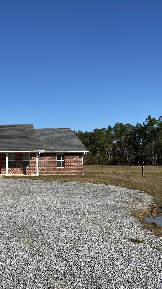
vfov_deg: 50.5
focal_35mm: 40
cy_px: 146
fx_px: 305
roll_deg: +1.0
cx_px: -29
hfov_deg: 26.6
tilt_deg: +3.5
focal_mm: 4.25
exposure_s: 1/3731
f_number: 1.8
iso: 32
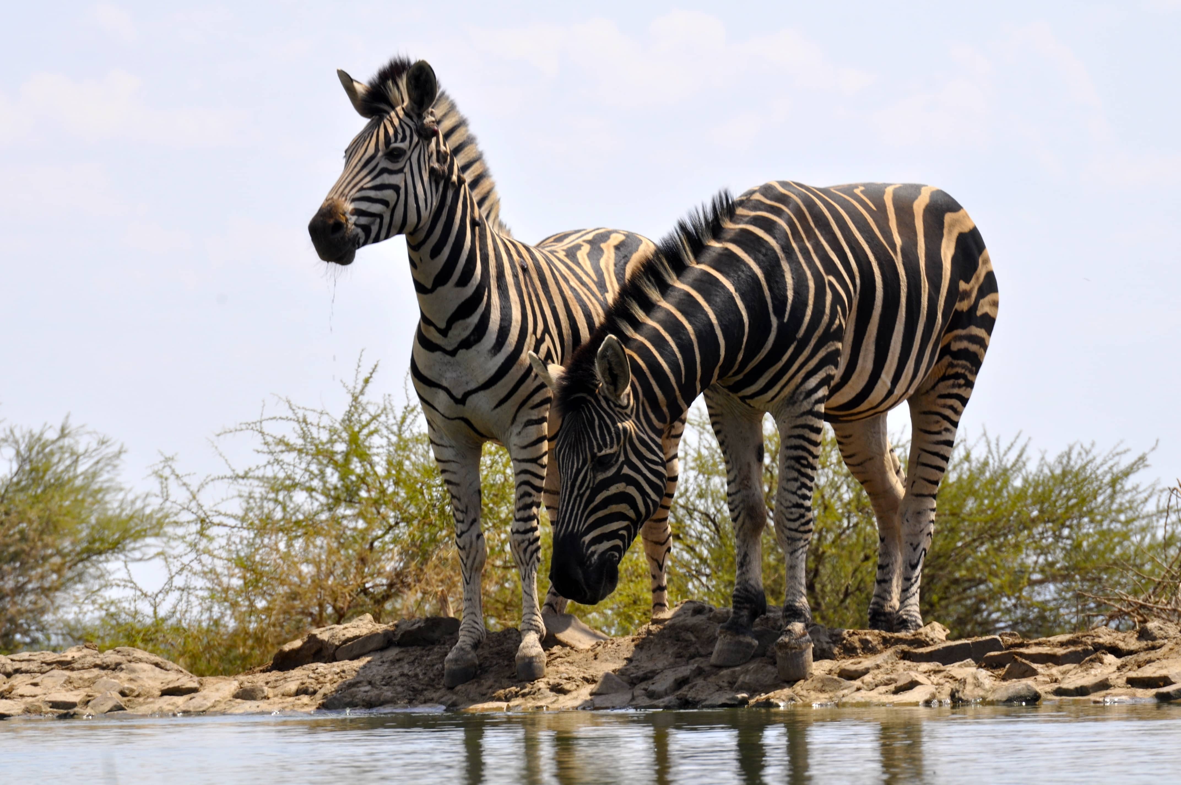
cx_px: 590
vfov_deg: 4.6
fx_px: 9830
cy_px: 392
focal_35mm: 300
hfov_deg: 6.9
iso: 200
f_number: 14
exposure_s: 1/200
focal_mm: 200
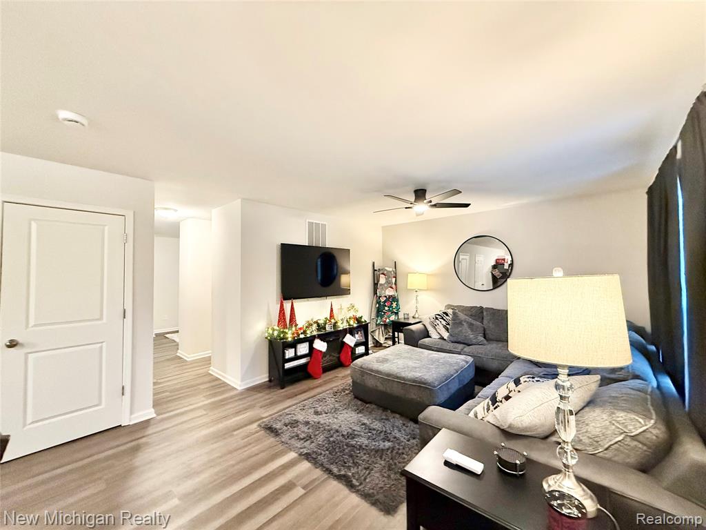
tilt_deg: +2.5
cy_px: 265
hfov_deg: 102.1
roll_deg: +0.8
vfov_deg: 85.7
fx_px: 286
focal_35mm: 14
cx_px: 353
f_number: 2.2
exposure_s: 1/60
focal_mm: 2.22
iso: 800
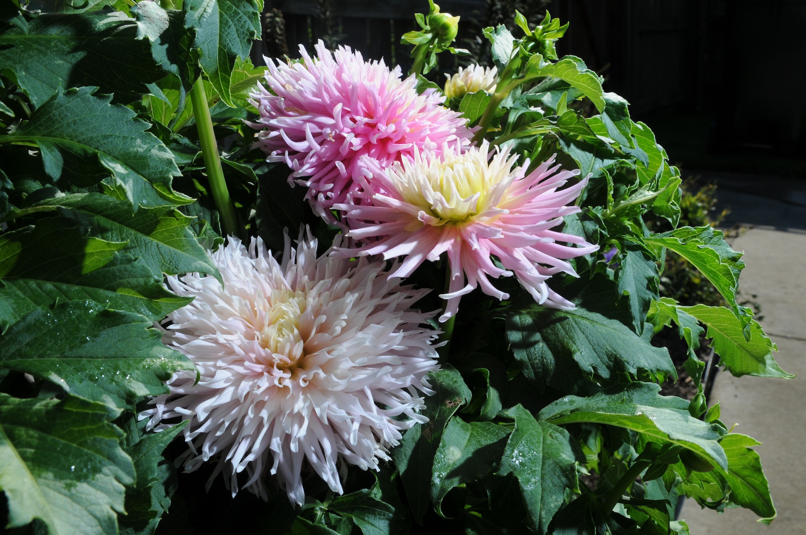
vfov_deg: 36.8
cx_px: 403
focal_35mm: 36
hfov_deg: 53.2
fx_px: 805
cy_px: 268
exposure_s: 1/250
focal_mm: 24
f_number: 13
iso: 200
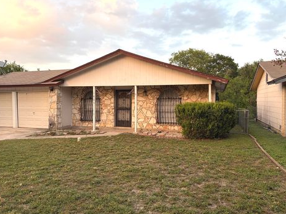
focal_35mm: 28
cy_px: 104
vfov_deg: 49.7
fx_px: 231
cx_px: 136
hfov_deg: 63.4
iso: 32
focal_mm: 5.96
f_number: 1.6
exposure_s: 1/170
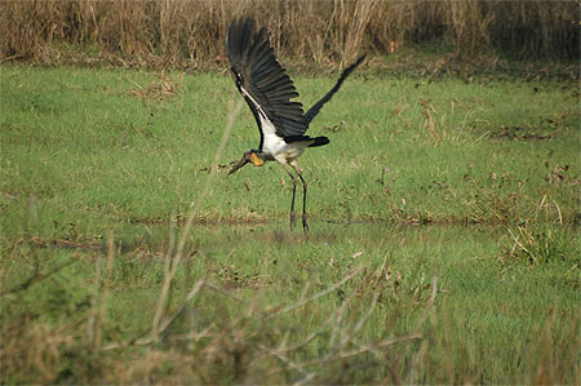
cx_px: 290
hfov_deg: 4.6
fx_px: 7254
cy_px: 193
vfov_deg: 3.0
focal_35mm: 450
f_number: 5.6
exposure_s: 1/320
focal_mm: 300
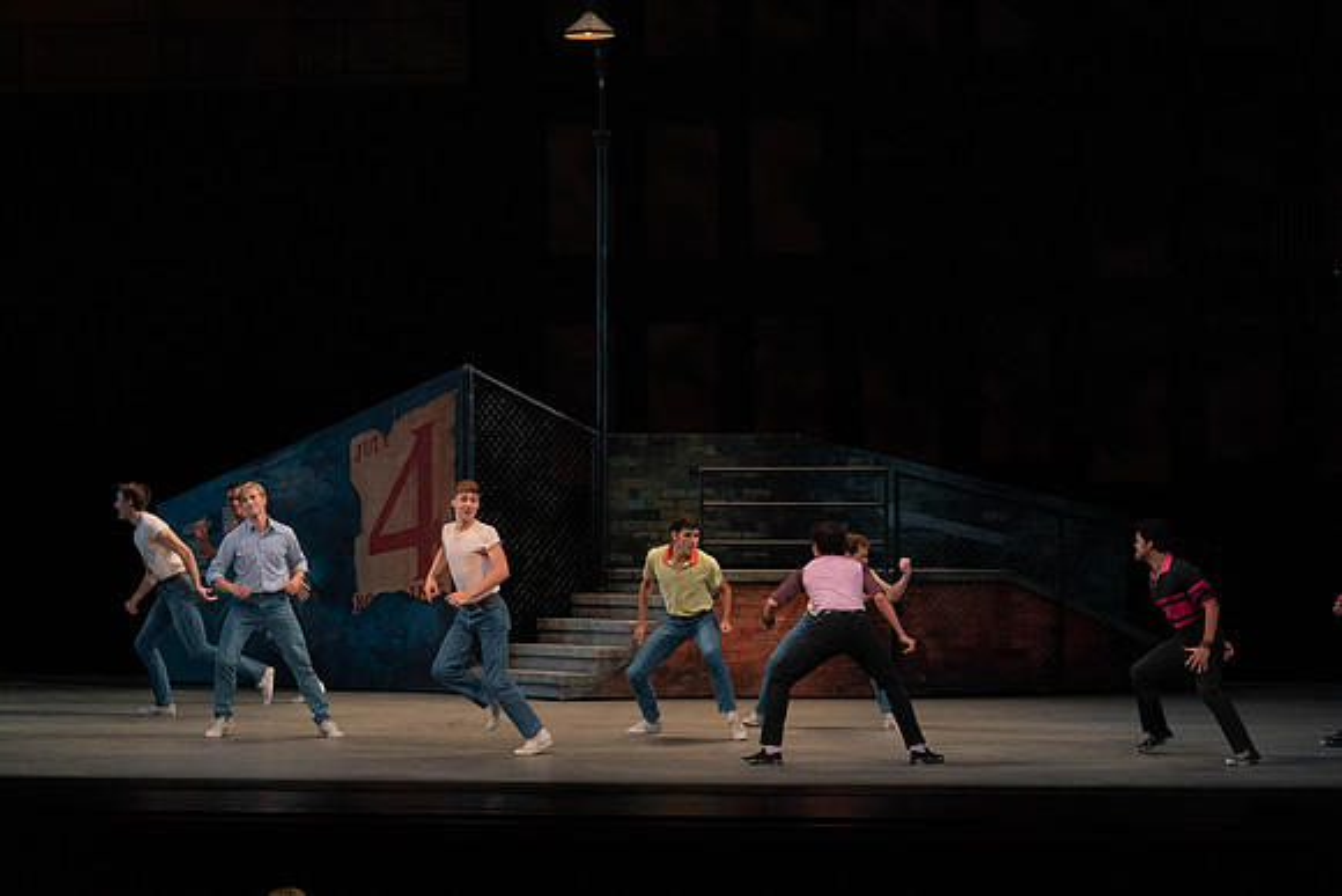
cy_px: 448
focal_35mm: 99
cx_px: 671
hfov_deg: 20.6
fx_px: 3691
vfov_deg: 13.8
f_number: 4.5
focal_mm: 99
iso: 3200
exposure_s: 1/400
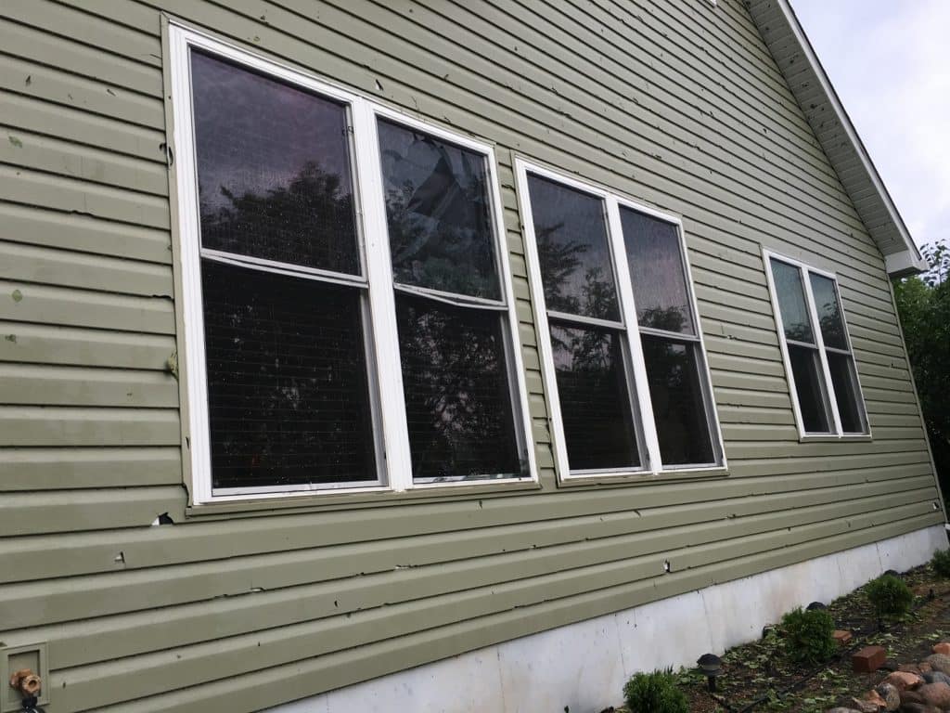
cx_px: 475
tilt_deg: +11.1
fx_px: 796
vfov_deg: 48.2
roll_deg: +7.0
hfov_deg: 61.7
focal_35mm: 29
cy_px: 356
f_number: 2.2
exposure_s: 1/450
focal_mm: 4.15
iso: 25
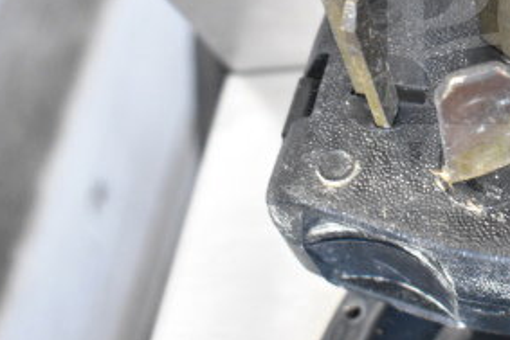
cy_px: 67
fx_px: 1559
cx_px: 541
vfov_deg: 12.4
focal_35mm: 110
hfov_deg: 18.0
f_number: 4.5
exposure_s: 1/60
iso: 6400
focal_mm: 34
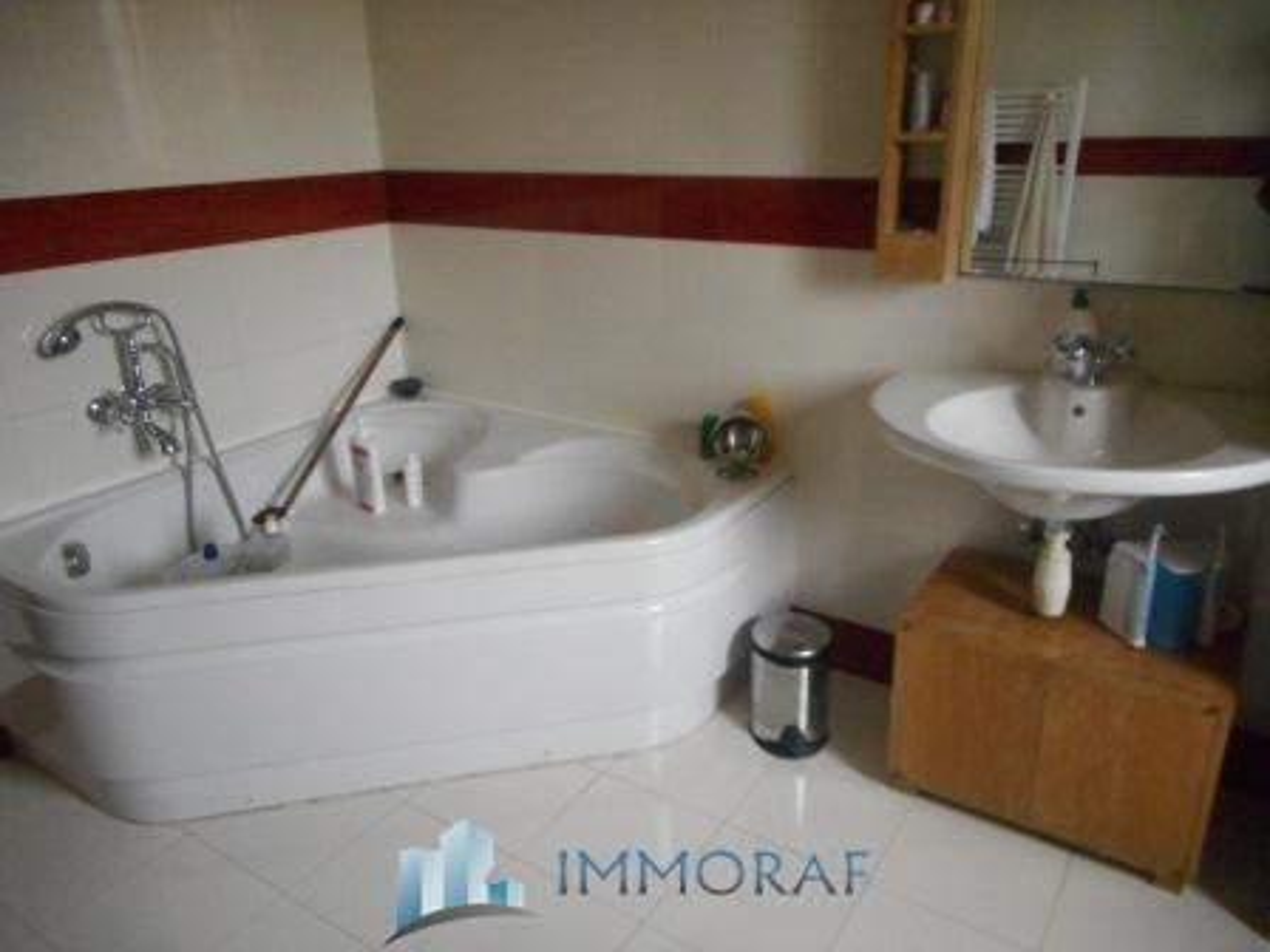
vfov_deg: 54.9
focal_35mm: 25
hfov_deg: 69.4
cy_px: 476
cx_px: 635
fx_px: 917
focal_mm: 4.5
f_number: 3.7
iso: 800
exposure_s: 1/200
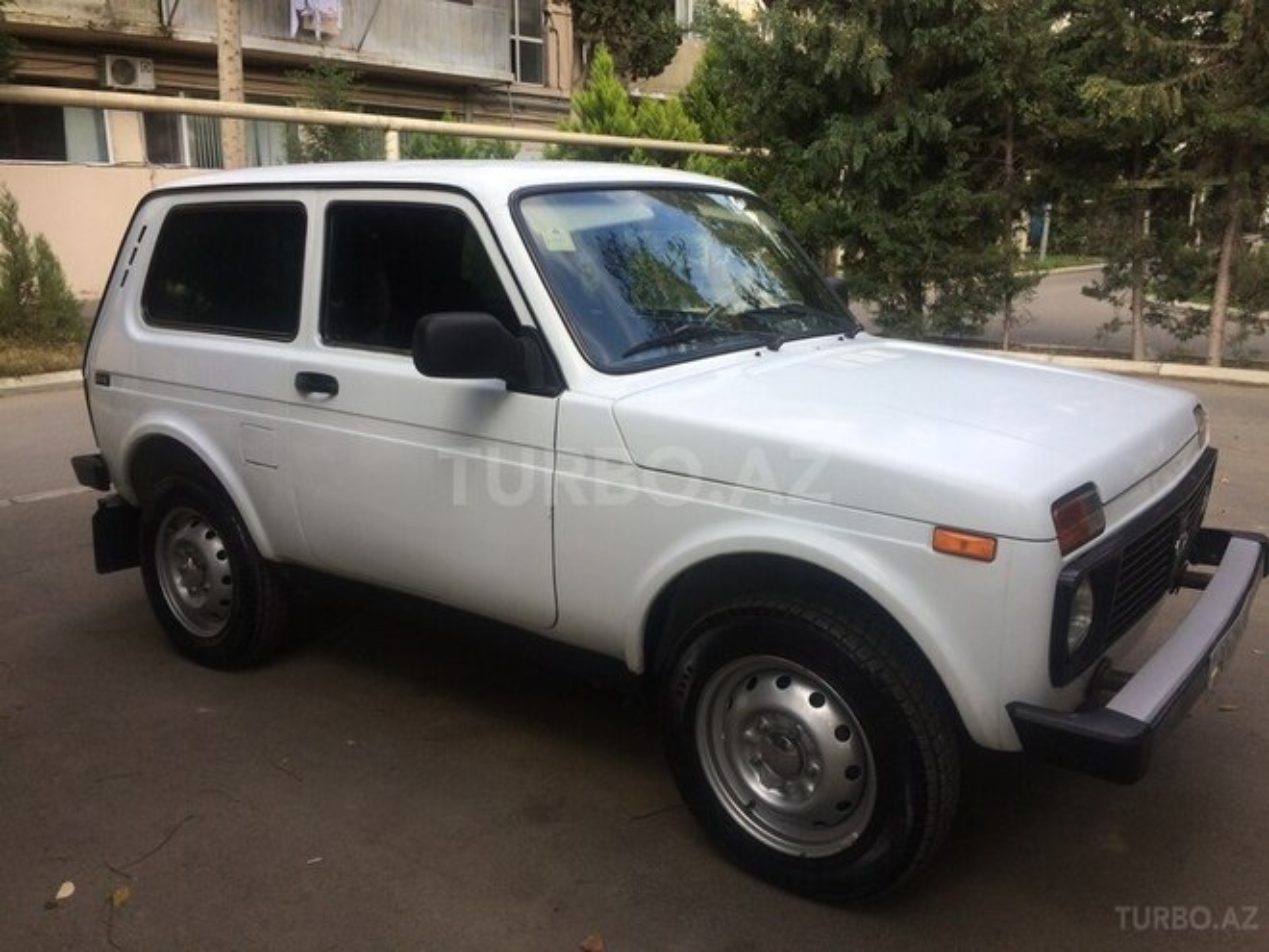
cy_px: 476
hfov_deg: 61.7
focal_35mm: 29
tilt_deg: -15.5
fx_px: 1063
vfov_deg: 48.2
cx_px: 634
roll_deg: -0.2
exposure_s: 1/595
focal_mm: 4.15
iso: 32
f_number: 2.2
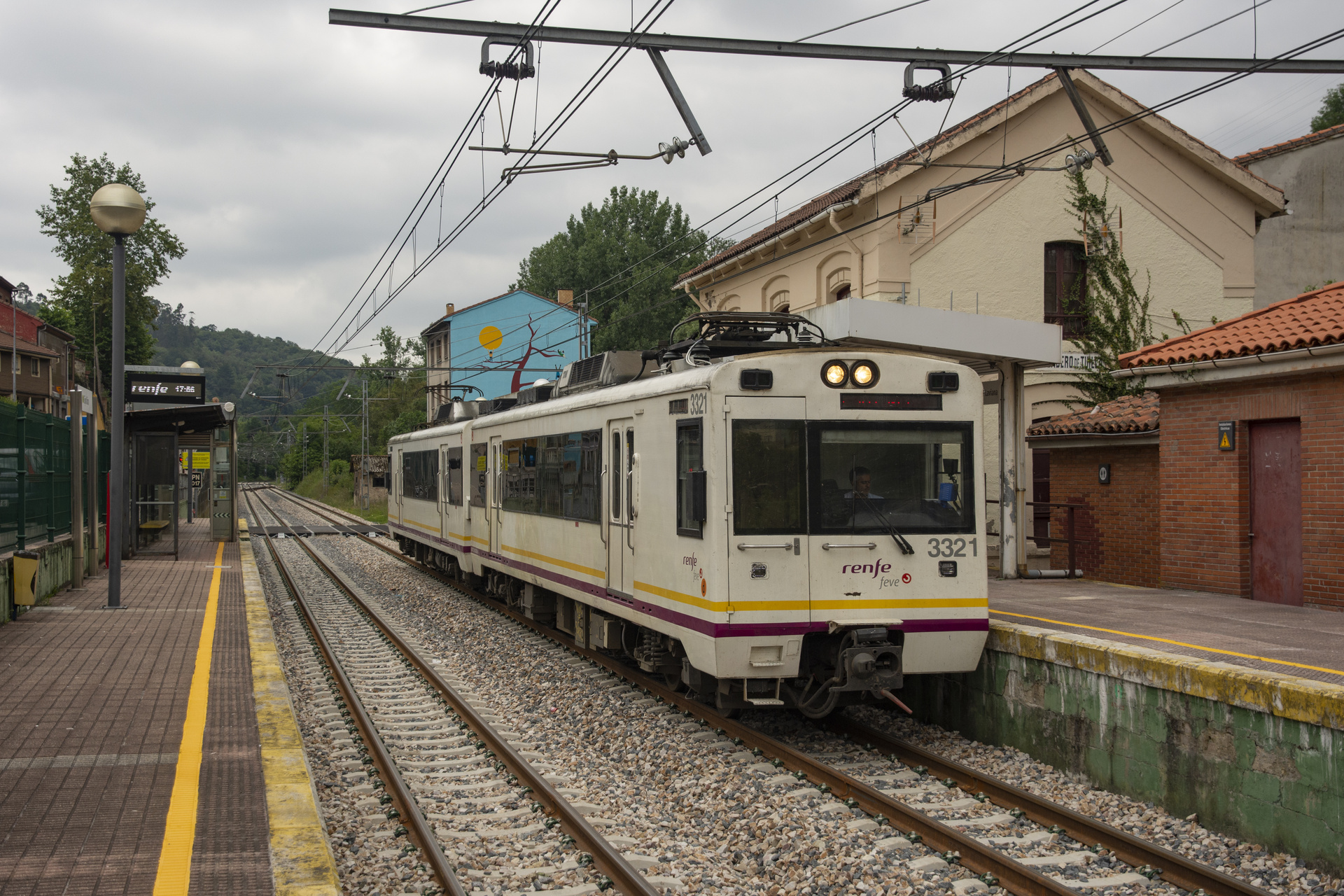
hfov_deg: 43.6
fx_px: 1680
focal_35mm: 45
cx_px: 672
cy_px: 448
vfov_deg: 29.9
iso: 250
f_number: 5
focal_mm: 30
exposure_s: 1/500
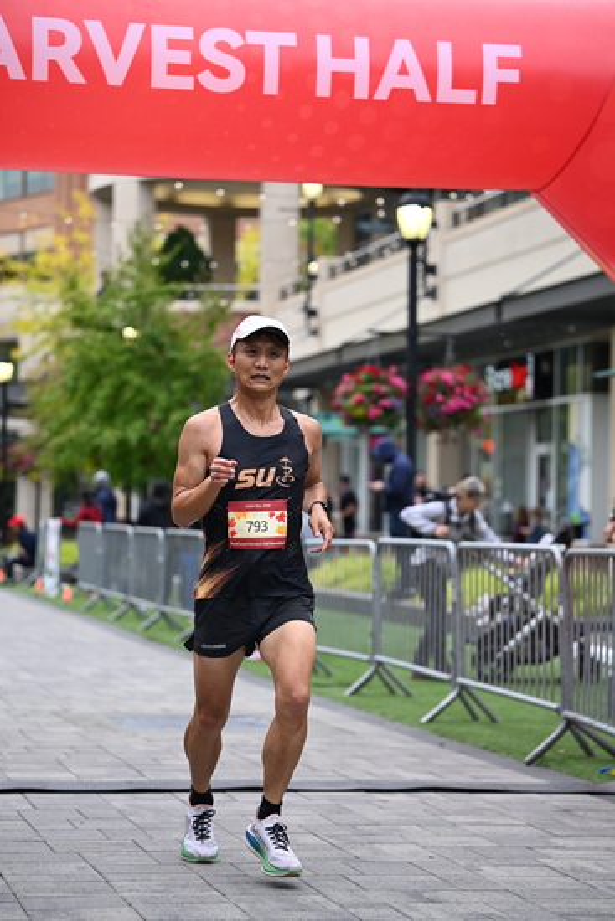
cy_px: 460
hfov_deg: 15.0
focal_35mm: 91
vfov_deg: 22.4
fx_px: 2330
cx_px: 308
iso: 1250
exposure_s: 1/2500
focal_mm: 91
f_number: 2.8
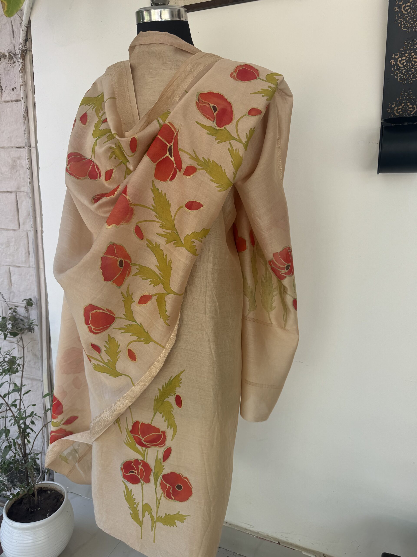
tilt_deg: -10.6
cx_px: 208
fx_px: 385
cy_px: 278
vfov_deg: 71.6
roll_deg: -0.2
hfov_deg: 56.8
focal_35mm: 24
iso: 80
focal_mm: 6.76
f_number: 1.78
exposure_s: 1/364
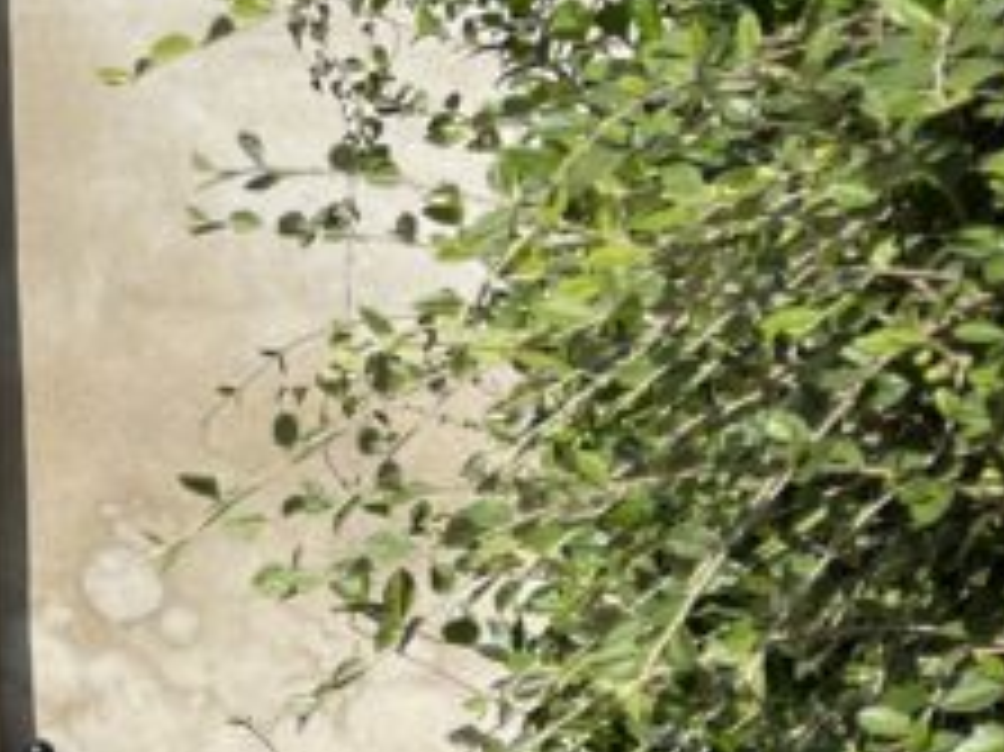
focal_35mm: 115
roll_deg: +1.5
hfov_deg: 15.1
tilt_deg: +5.3
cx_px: -738
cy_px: 284
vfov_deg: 12.9
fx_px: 3334
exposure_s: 1/3663
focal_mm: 5.1
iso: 32
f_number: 1.6
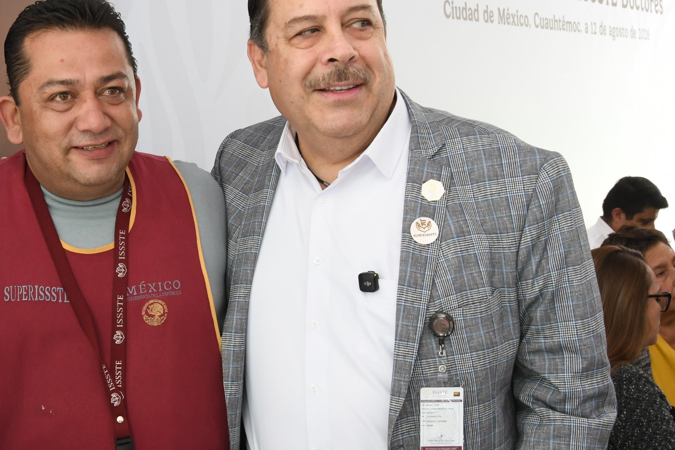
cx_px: 152
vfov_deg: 25.5
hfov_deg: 36.5
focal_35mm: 53
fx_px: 994
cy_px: 249
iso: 1250
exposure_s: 1/100
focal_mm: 20
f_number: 9
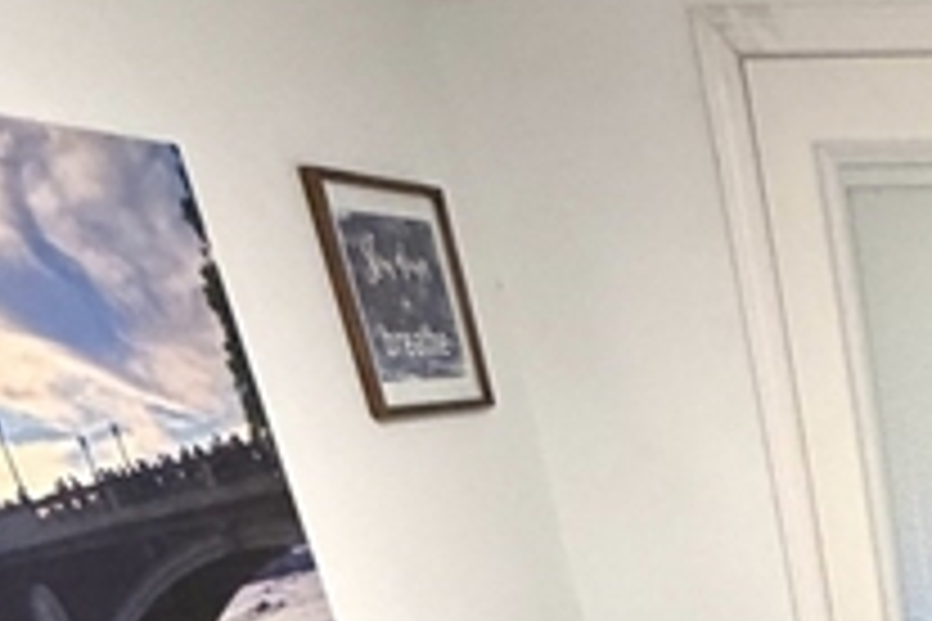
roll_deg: +1.0
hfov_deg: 29.1
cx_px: 1243
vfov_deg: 19.1
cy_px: 1120
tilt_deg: -28.2
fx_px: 1398
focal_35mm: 54
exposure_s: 1/60
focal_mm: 2.22
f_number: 2.2
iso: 320
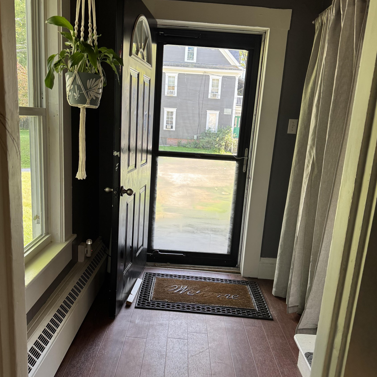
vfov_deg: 55.6
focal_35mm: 29
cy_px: 202
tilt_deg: -12.3
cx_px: 186
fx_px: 357
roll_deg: -3.8
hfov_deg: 55.6
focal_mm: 6.76
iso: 125
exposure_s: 1/120
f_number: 1.78
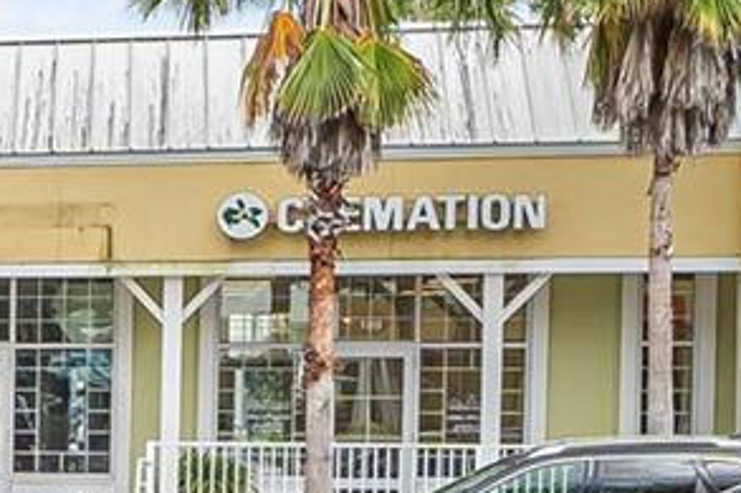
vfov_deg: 8.3
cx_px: -1267
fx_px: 3374
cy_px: 604
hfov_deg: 10.2
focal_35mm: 164
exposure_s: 1/125
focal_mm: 20
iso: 100
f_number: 8
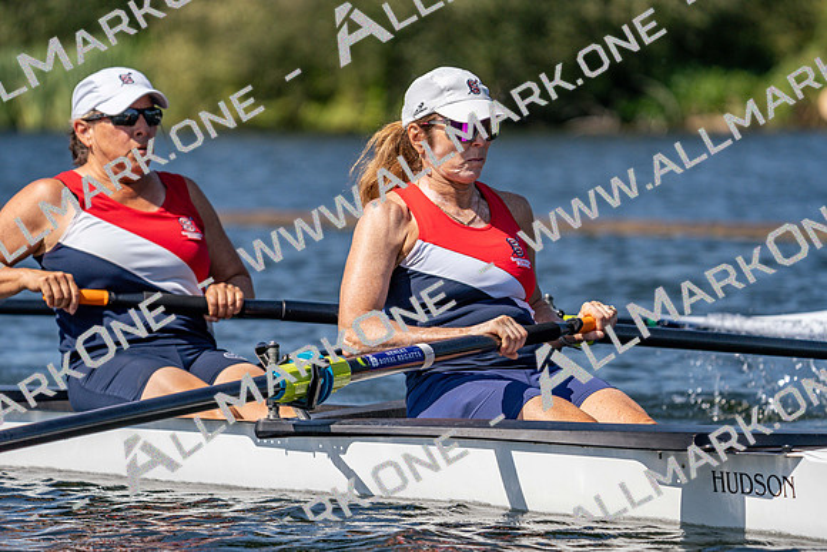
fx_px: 6732
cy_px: 276
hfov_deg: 7.0
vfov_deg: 4.7
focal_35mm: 293
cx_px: 414
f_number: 5.6
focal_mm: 293
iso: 200
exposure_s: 1/2000
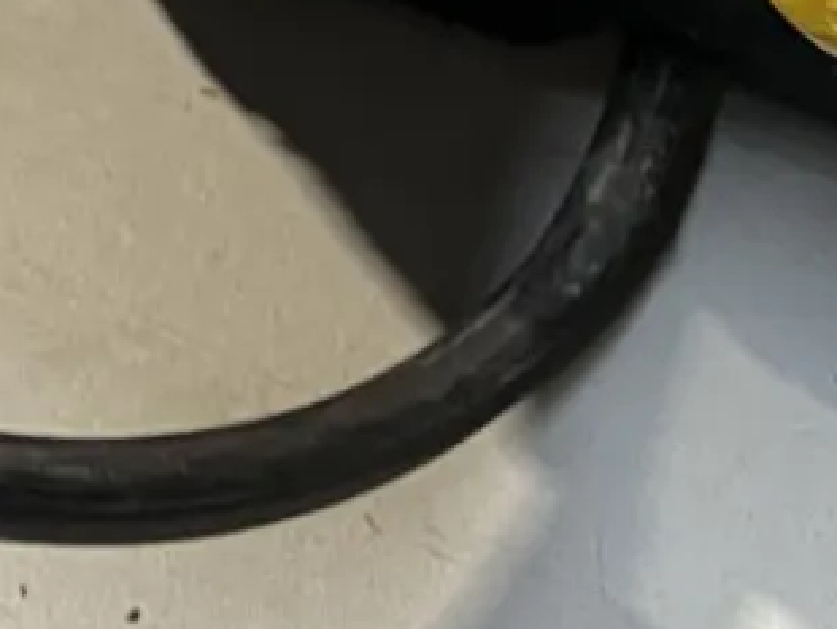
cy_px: 11
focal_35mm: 161
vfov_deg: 9.2
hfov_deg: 9.4
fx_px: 3896
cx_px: -1733
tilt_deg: -52.0
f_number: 1.6
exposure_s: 1/50
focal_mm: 5.1
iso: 80
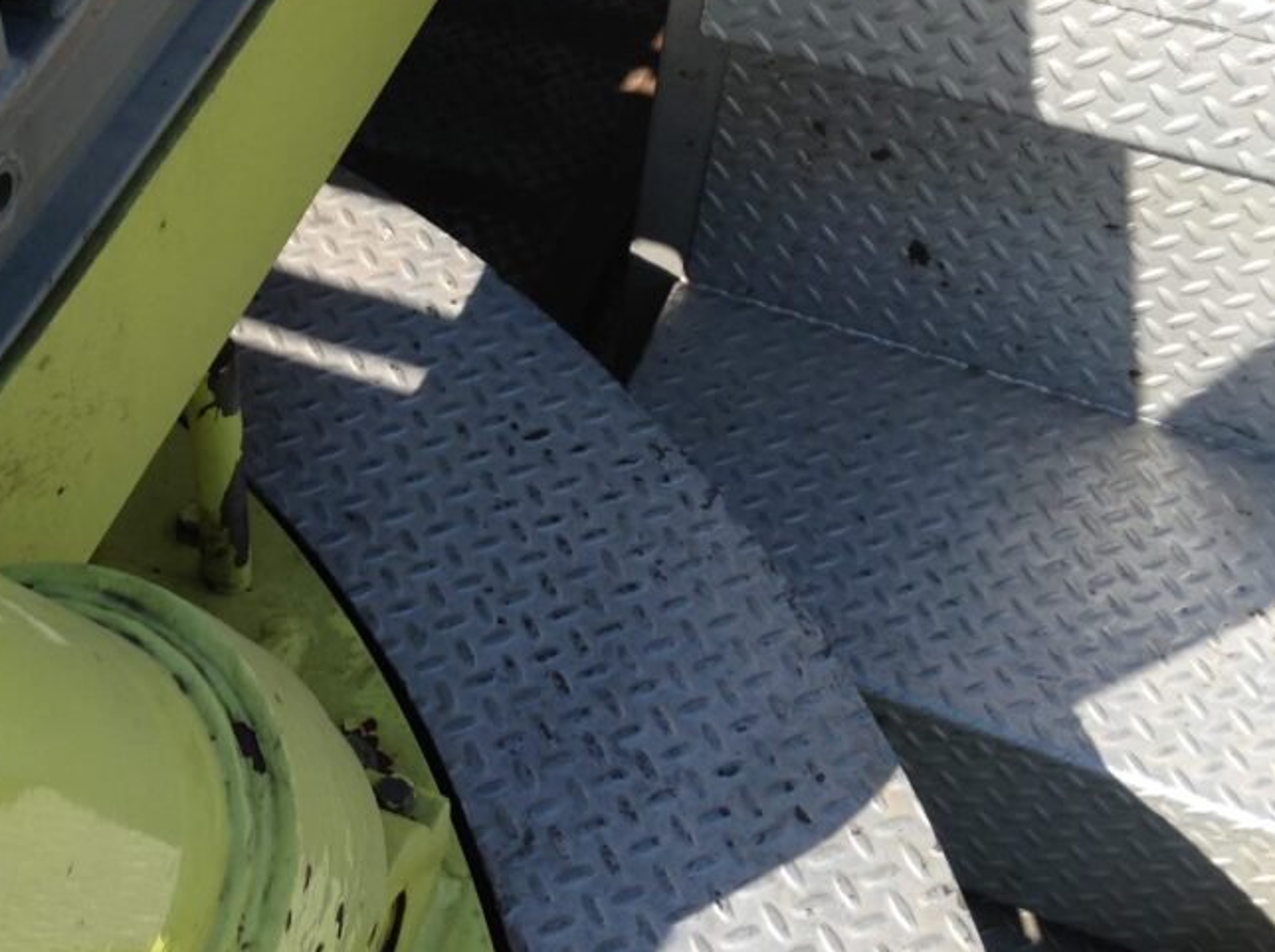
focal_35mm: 60
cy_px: 301
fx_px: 2207
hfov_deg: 31.8
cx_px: 368
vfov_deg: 24.2
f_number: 2.4
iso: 25
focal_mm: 3.3
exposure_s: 1/513
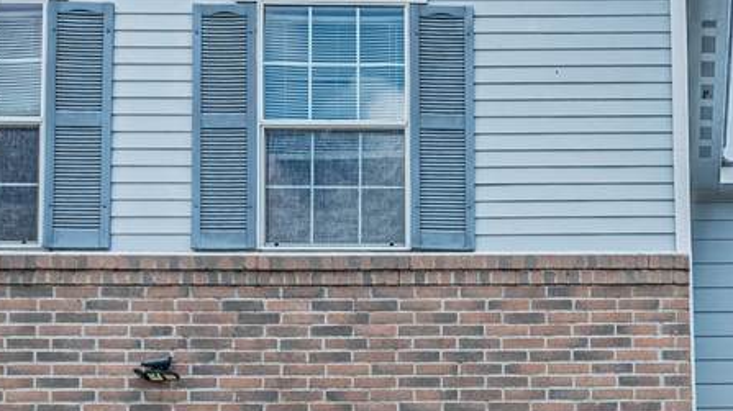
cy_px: 356
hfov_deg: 42.6
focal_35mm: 48
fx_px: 933
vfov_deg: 24.3
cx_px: 449
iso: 100
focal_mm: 16
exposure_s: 1/1250
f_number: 9
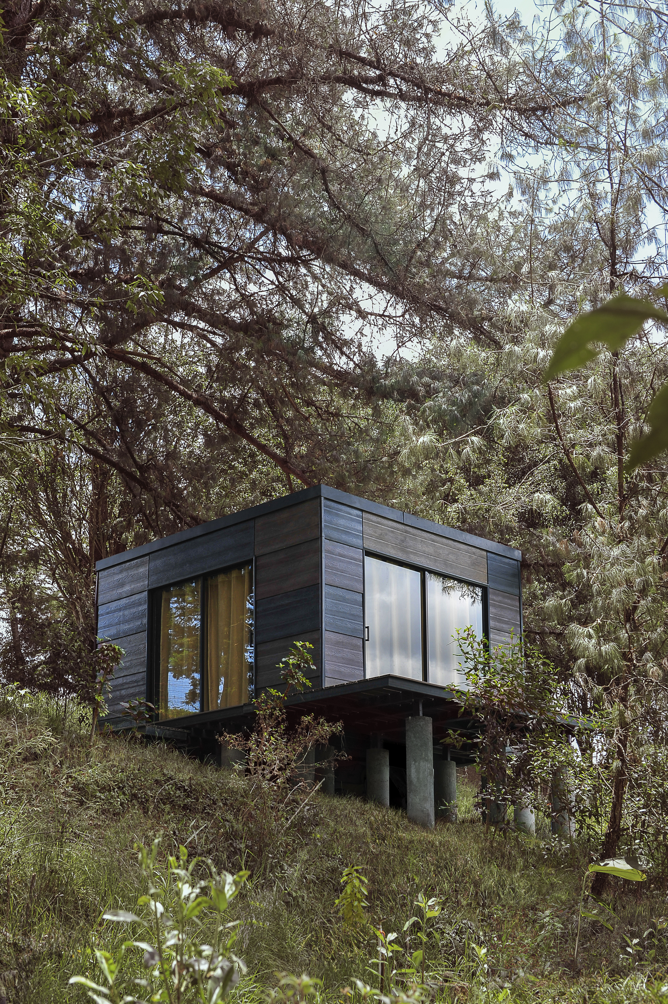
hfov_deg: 28.0
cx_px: 334
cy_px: 502
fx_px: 1338
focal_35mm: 48
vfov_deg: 41.1
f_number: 8
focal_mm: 48
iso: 200
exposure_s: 1/100
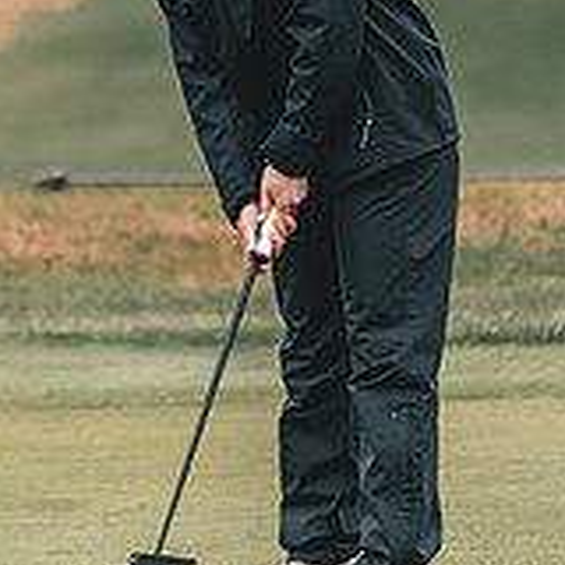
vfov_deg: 3.4
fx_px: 9436
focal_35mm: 511
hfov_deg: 3.4
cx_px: 45
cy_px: 153
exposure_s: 1/4000
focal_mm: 150
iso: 640
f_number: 2.8
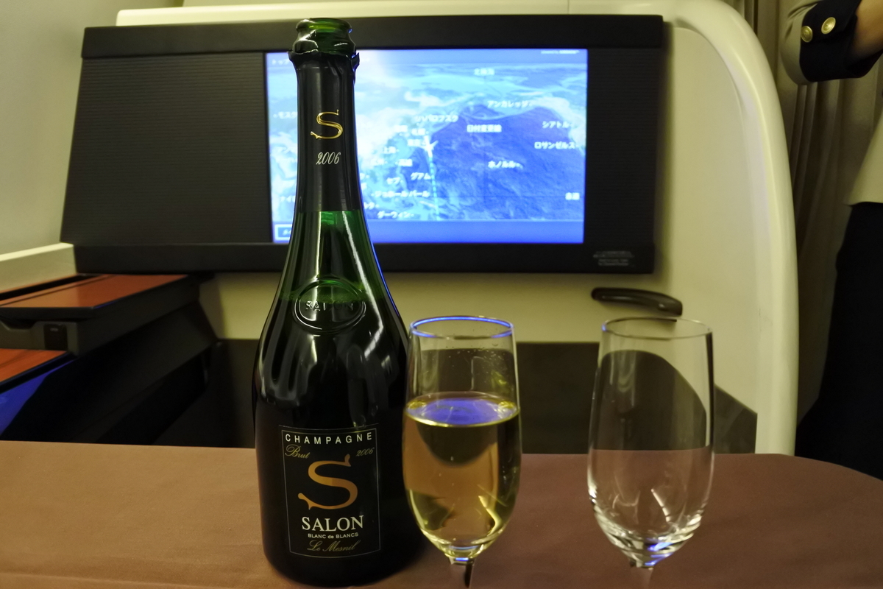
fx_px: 662
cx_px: 442
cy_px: 294
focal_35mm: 27
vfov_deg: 47.9
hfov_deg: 67.4
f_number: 3.5
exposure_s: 1/60
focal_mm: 10
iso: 2000
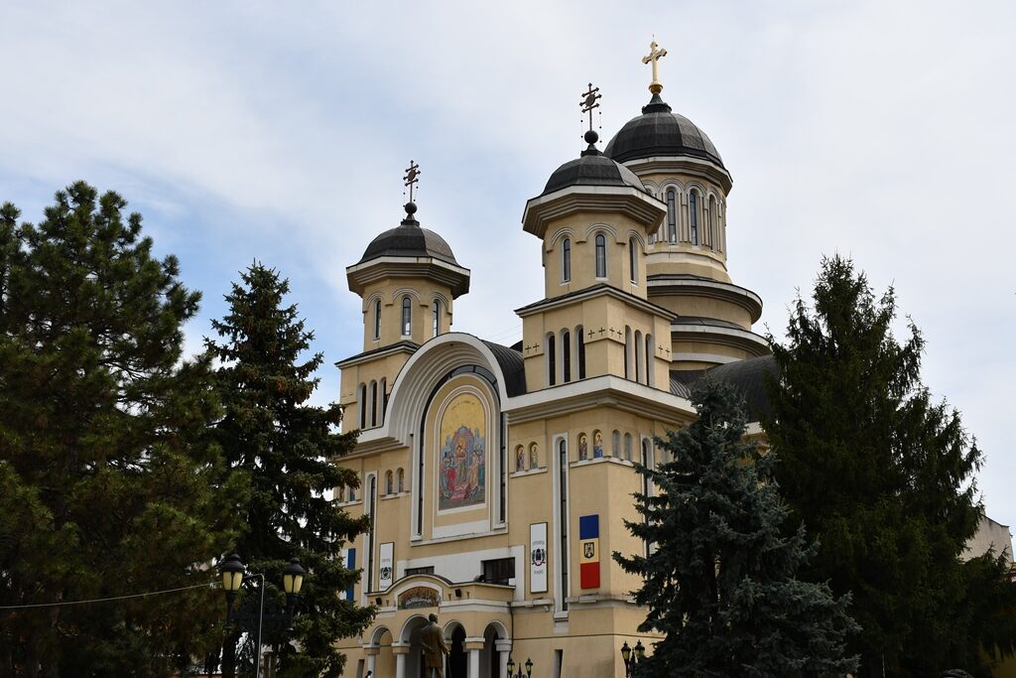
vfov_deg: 33.4
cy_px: 339
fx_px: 1129
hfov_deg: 48.5
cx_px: 508
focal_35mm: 40
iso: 100
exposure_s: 1/250
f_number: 11
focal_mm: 27
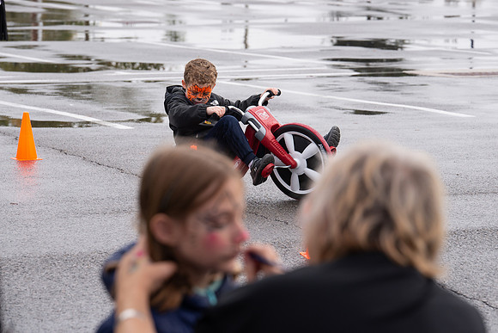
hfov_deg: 14.2
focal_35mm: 145
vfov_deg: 9.5
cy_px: 166
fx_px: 2006
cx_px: 249
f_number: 8
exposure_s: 1/640
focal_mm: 145
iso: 400
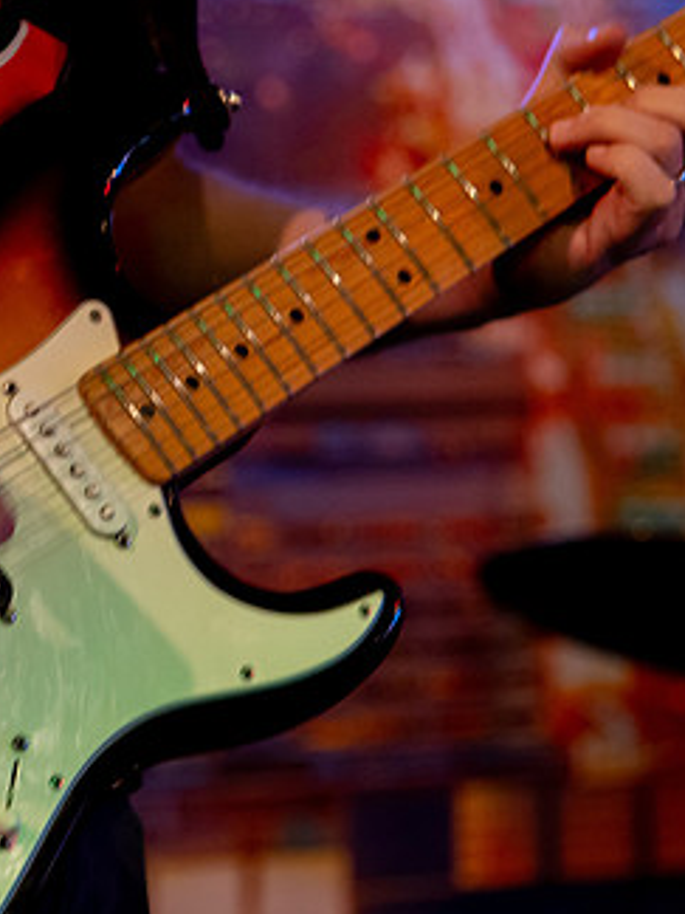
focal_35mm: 146
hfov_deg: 10.1
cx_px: 99
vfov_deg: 13.5
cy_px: 432
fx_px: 3852
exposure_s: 1/40
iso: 6400
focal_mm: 85
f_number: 4
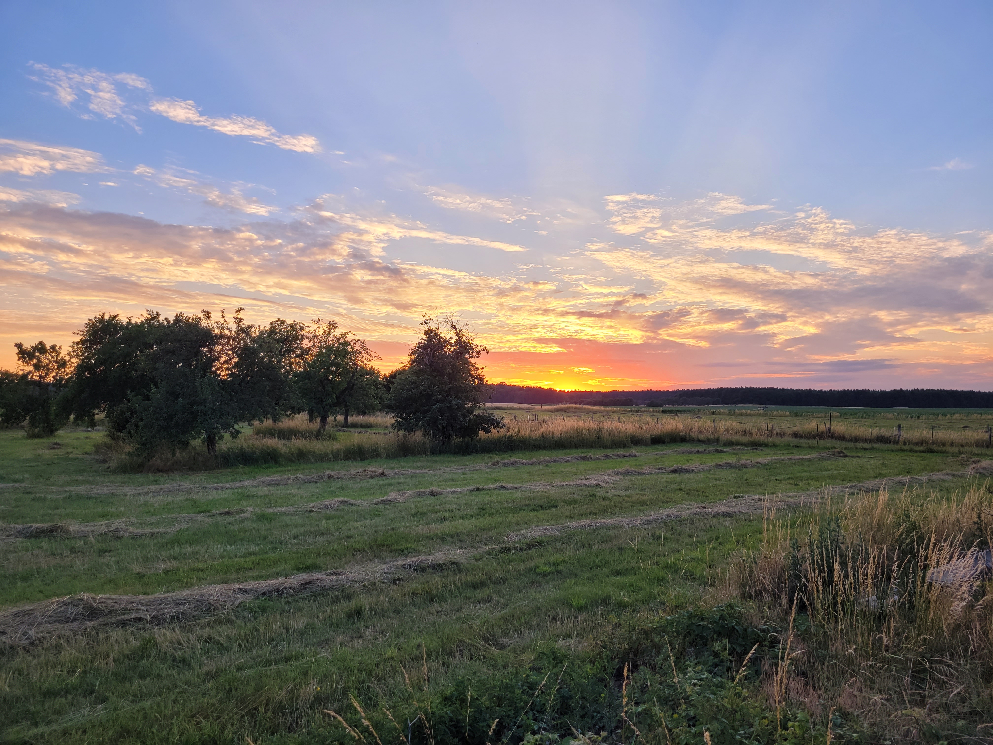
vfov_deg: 53.1
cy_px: 372
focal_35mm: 26
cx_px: 496
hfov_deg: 67.3
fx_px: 746
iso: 40
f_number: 1.8
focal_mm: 5.4
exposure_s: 1/288
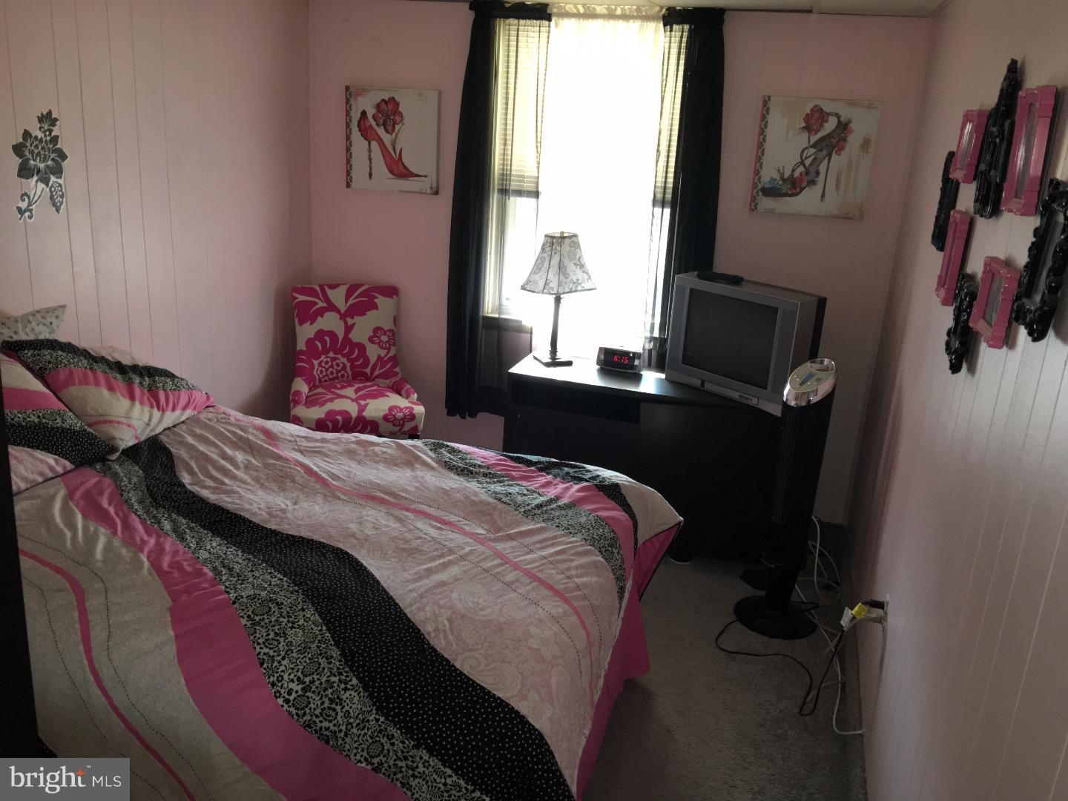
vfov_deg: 48.2
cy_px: 400
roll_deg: -4.3
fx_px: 895
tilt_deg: -16.8
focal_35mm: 29
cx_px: 534
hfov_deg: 61.7
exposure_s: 1/20
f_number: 2.2
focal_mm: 4.15
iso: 100
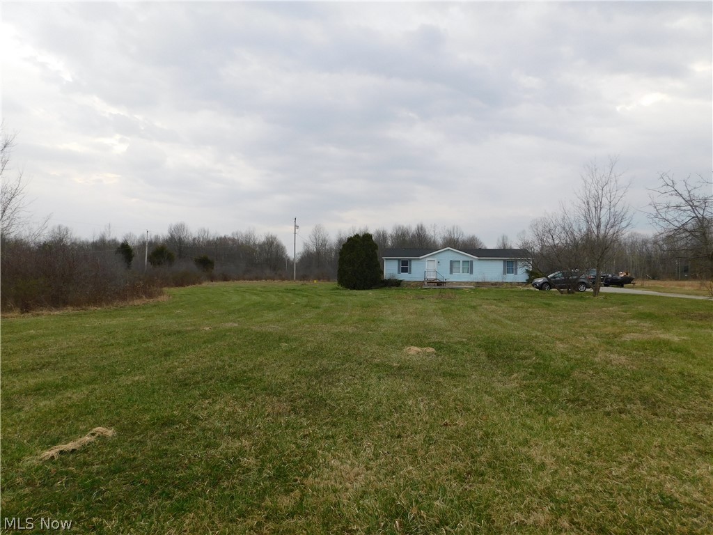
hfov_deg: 73.9
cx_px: 356
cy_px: 268
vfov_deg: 58.9
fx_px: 474
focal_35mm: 23
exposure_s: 1/320
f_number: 3
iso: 125
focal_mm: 4
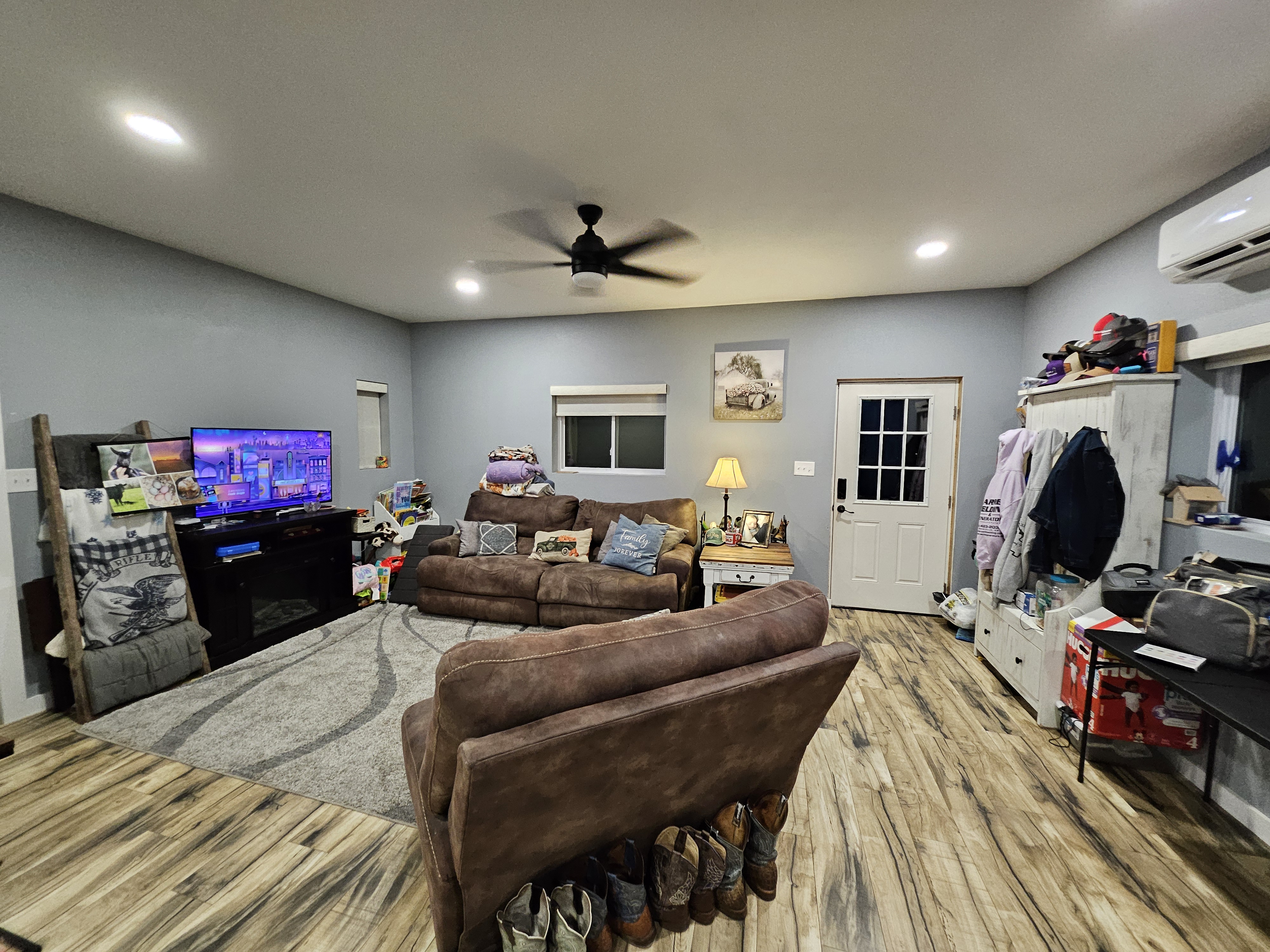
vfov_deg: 89.9
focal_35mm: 13
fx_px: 477
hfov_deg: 106.2
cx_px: 635
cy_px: 476
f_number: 2.2
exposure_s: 1/30
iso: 320
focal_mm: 1.74
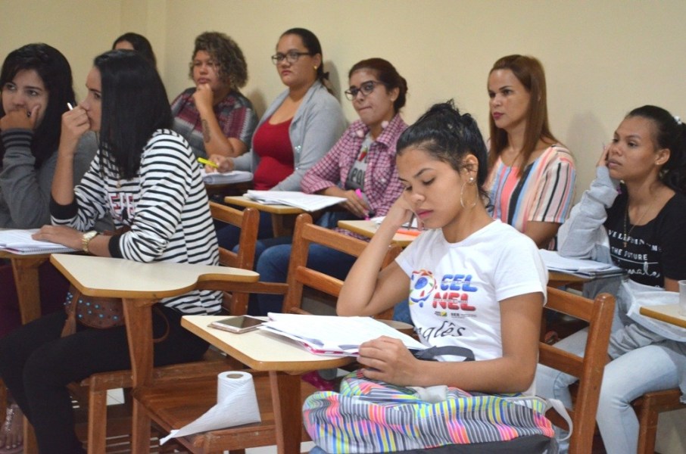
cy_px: 227
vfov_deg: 19.6
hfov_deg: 29.3
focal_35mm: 69
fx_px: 1312
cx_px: 343
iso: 3200
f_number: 5.3
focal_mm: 46
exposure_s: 1/60
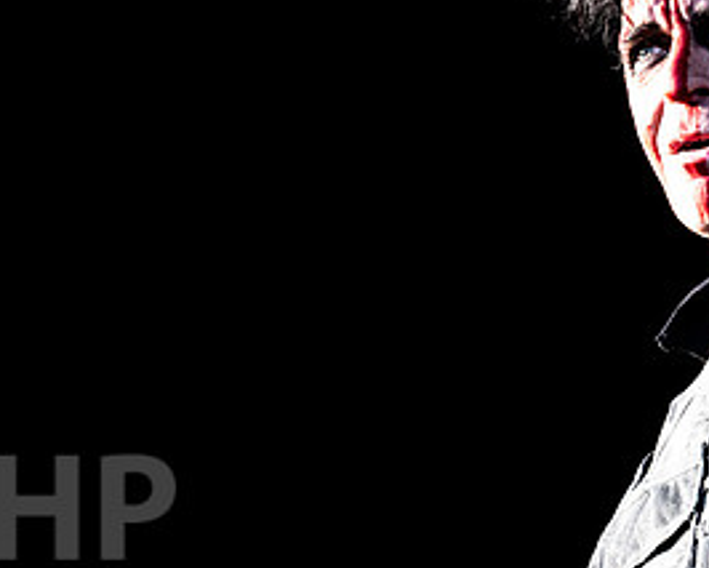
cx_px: 767
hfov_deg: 3.7
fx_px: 11104
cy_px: 69
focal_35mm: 529
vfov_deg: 2.9
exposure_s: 1/1250
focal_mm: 200
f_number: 5.6
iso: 800
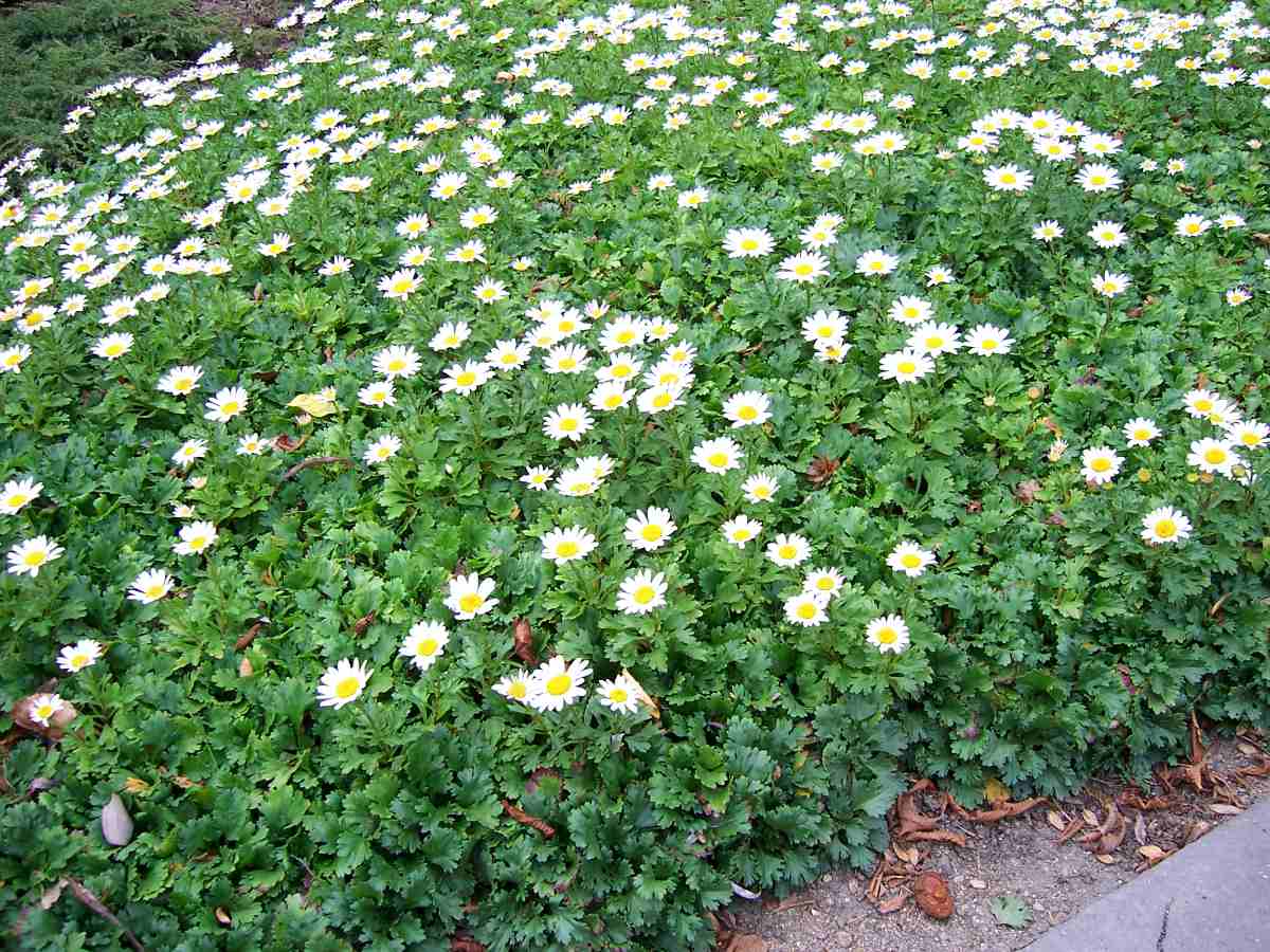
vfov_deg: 39.7
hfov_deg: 51.4
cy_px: 476
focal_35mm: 36
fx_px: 1321
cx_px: 635
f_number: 3.03
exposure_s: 1/161
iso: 80
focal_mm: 6
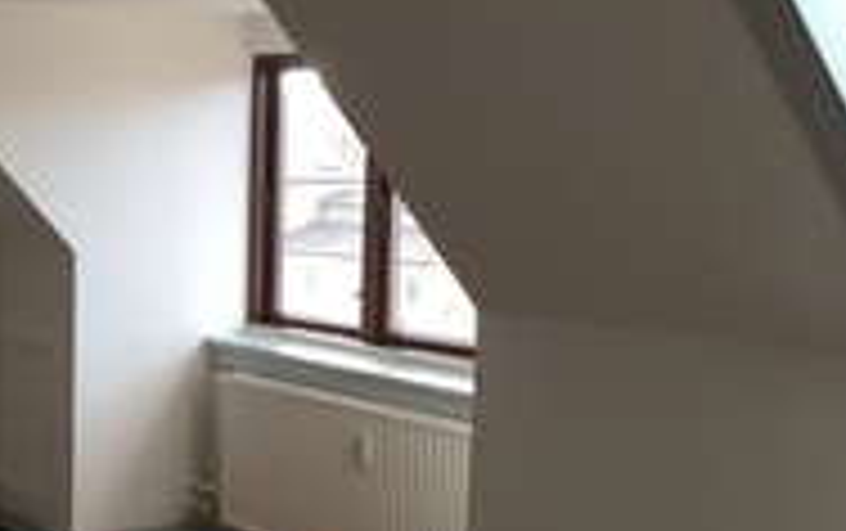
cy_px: 328
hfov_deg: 31.3
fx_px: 1408
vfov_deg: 21.3
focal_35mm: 61
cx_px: 29
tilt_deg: -8.0
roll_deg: -0.5
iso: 25
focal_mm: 4.15
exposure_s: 1/33
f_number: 2.2
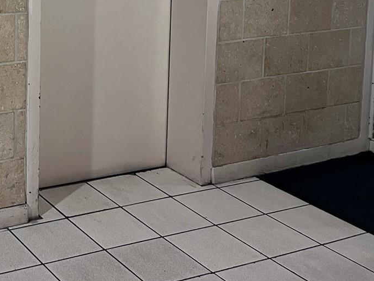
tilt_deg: -6.6
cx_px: -47
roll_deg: -0.2
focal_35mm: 61
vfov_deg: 22.6
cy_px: -33
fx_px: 659
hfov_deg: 28.5
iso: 250
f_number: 1.5
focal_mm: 5.7
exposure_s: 1/60
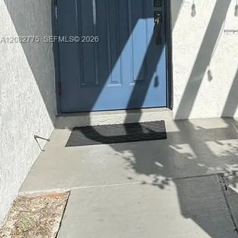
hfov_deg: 27.7
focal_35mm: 58
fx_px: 451
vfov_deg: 28.8
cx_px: 243
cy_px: 40
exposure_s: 1/3155
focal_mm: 6.86
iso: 80
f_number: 1.78
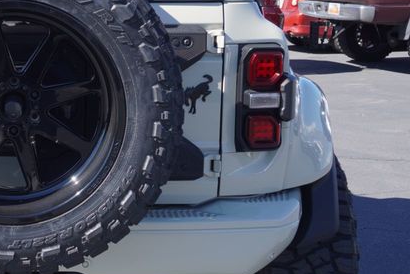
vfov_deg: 15.9
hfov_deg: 22.6
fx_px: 983
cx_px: -6
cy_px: 131
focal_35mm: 86
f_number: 7.1
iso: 100
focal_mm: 23
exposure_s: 1/160
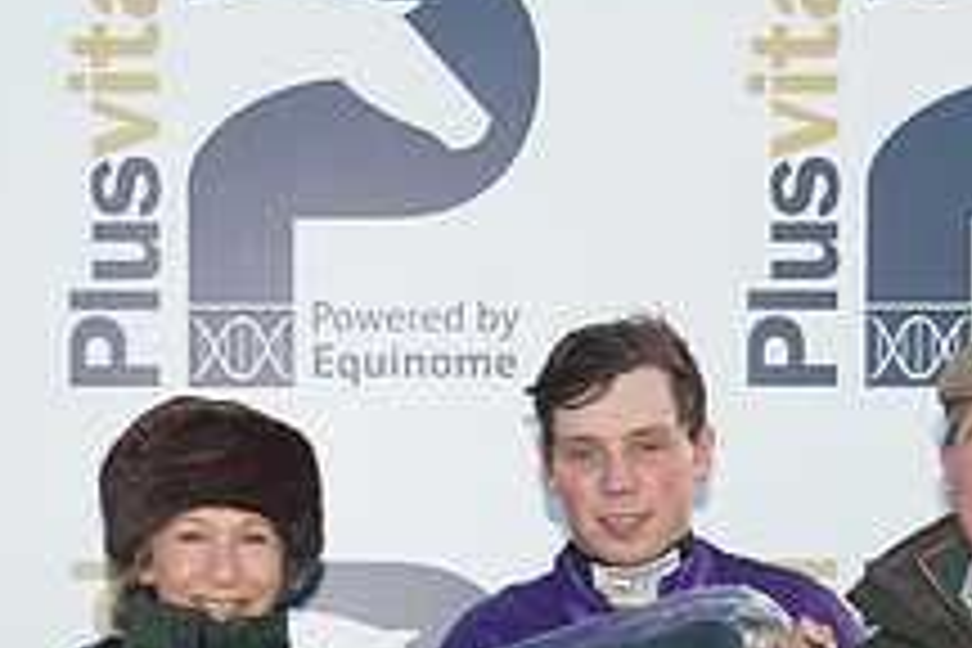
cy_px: 740
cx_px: 342
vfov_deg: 10.5
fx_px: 3483
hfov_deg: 15.9
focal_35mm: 129
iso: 100
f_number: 5
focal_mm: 48
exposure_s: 1/200
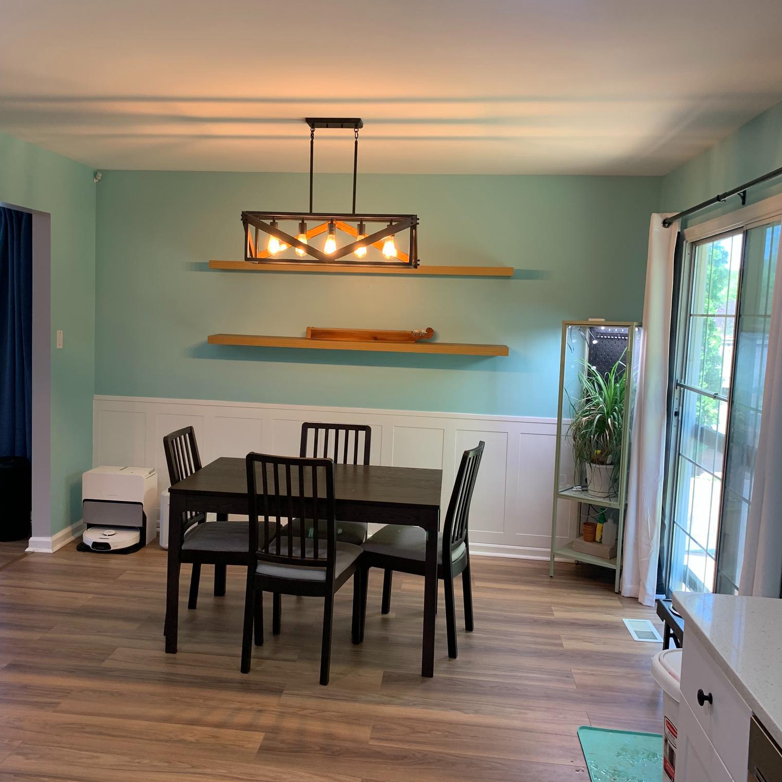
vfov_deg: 52.5
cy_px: 393
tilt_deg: -6.2
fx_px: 792
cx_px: 342
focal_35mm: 31
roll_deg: -1.4
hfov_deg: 52.4
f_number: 1.8
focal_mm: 4.25
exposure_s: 1/60
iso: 64
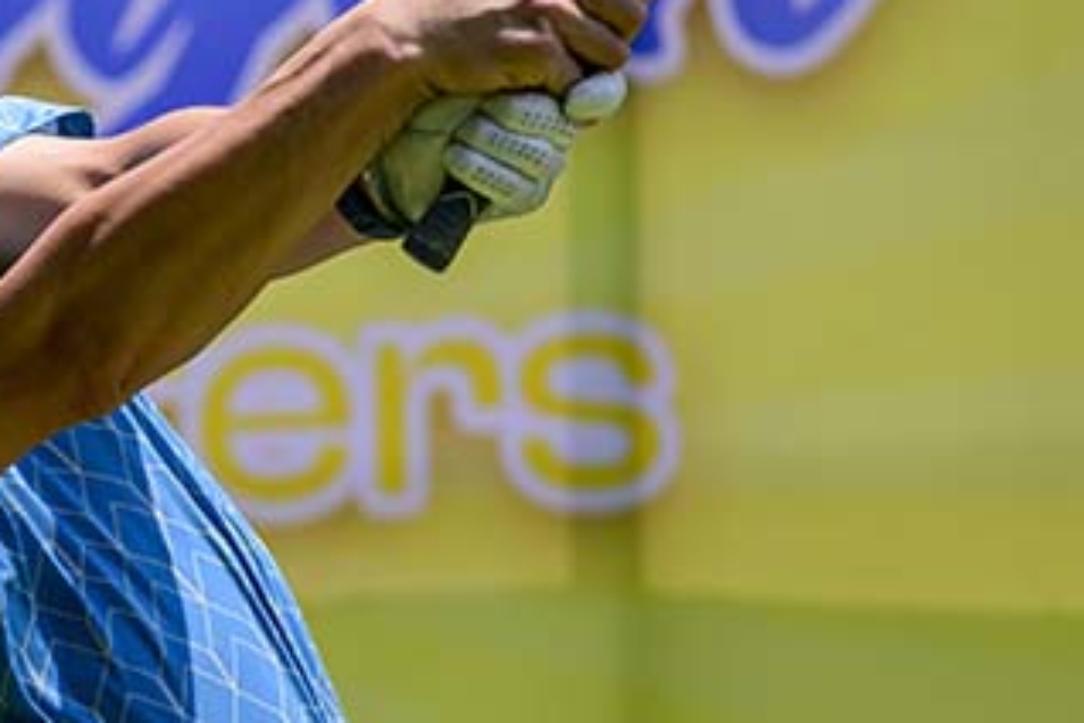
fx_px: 18156
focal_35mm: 603
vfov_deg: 2.3
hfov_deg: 3.4
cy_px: 457
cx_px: 58
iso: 500
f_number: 2.8
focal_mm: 200
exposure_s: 1/8000
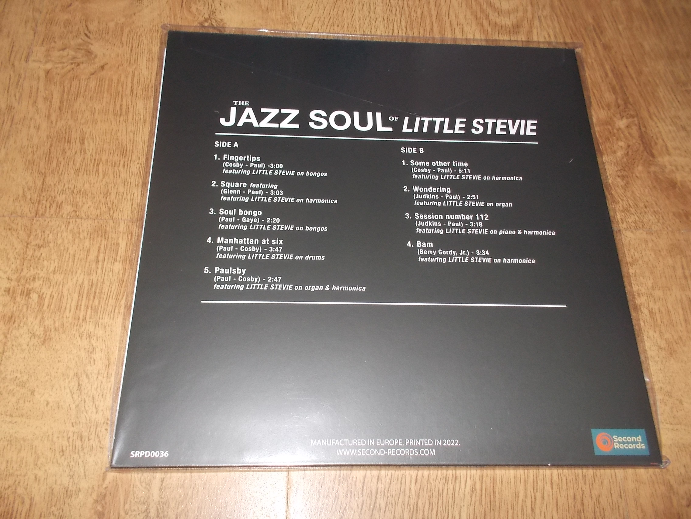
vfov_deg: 48.2
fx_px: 579
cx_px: 346
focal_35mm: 29
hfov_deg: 61.7
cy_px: 260
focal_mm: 4.1
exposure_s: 1/30
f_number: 3.3
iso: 200
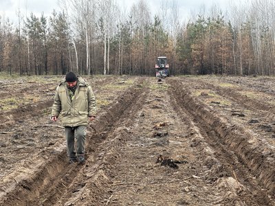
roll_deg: -0.7
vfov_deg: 19.1
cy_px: 103
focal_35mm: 77
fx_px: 612
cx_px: 138
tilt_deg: -4.1
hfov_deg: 25.3
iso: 32
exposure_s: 1/99
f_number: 2.8
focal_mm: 9
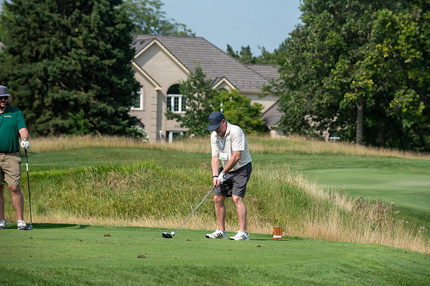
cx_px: 215
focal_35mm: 200
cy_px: 143
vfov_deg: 6.9
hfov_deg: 10.3
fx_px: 2390
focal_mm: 200
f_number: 5
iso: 250
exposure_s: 1/2500
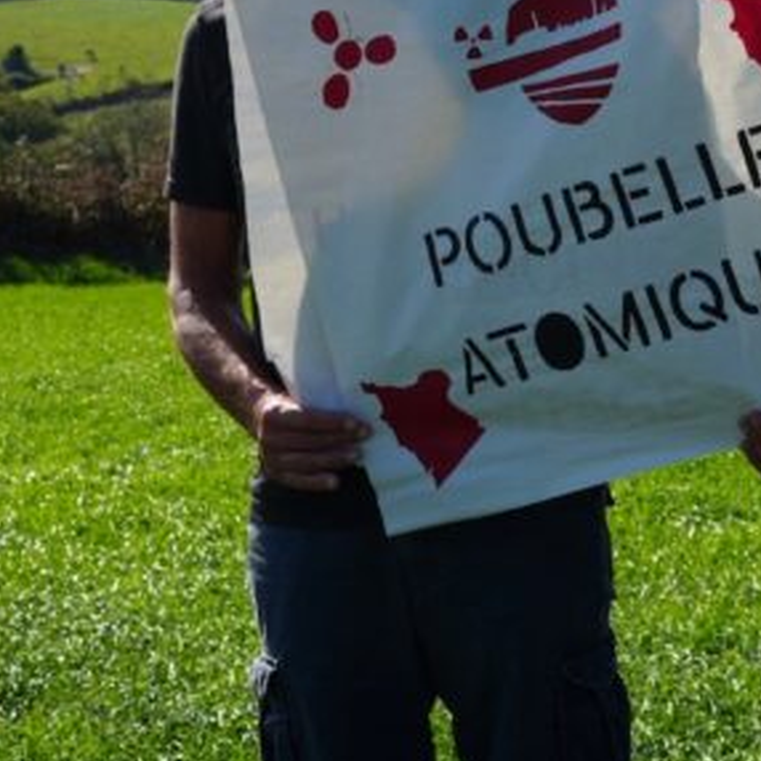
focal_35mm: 114
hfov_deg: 15.3
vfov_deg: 15.1
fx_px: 2835
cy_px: 97
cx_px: 439
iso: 100
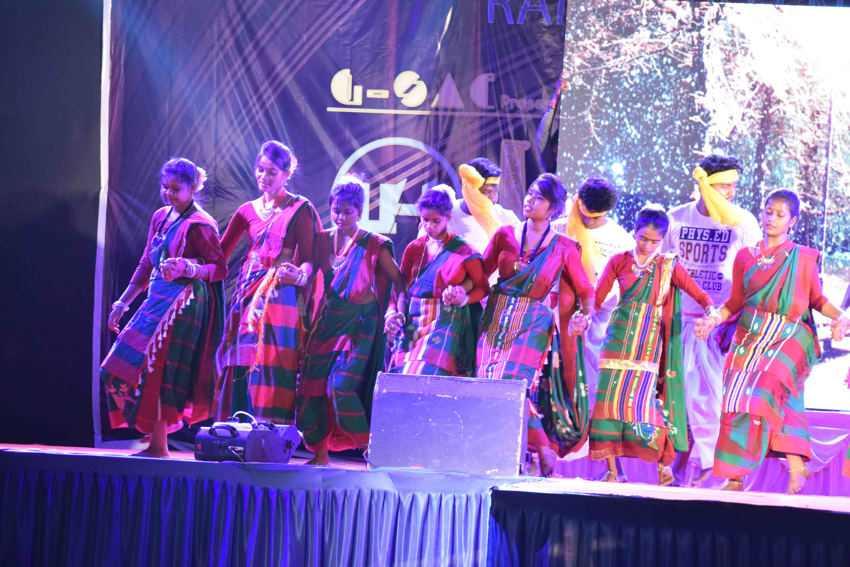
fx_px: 3612
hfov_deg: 13.4
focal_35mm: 153
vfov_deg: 9.0
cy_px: 284
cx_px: 425
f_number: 6.3
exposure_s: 1/125
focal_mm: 102
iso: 3200
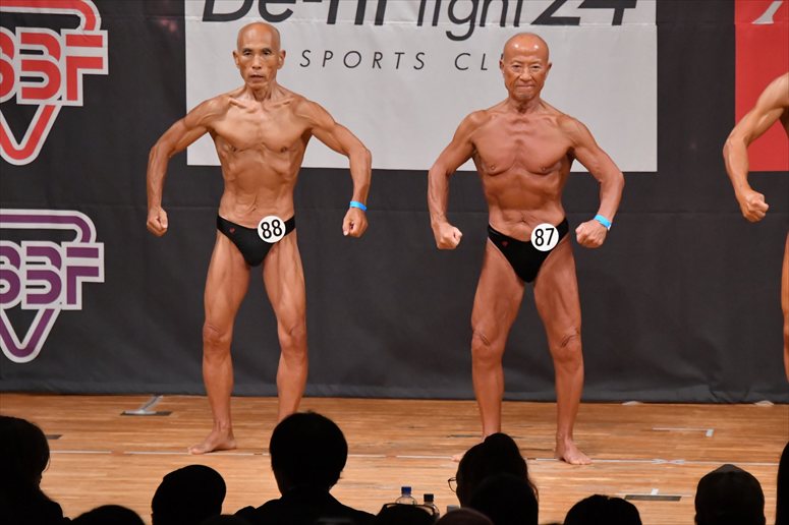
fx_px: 6572
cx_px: 394
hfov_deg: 6.9
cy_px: 262
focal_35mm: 300
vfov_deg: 4.6
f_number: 5.6
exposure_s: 1/400
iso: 7200
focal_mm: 200
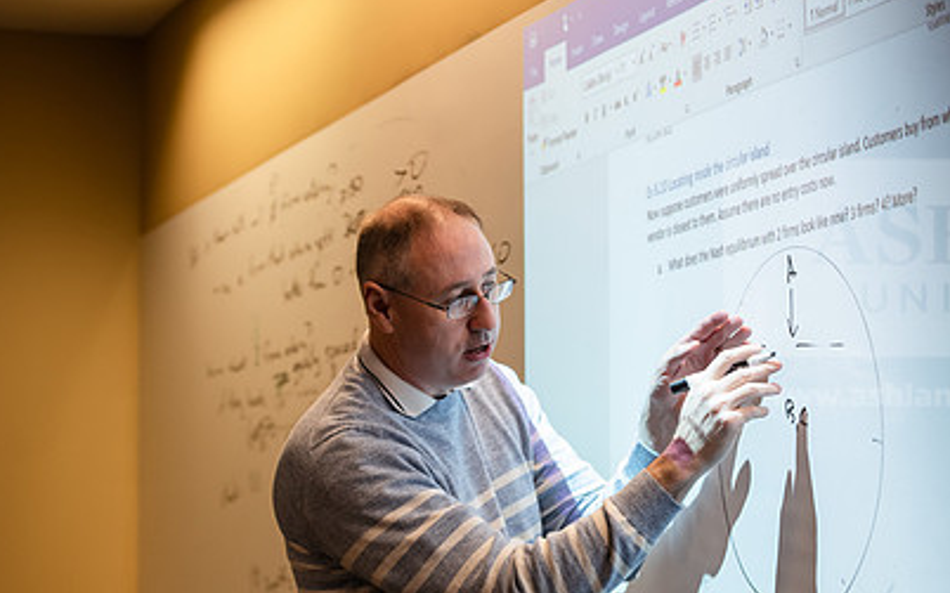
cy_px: 445
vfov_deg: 12.7
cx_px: 652
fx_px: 2666
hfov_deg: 20.1
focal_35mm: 103
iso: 800
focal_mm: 70
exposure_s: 1/200
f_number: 3.5
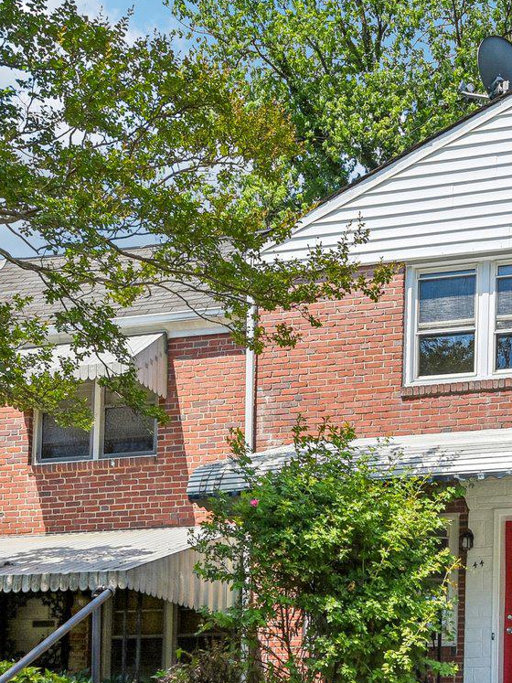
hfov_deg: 24.5
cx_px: 454
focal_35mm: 58
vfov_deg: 32.1
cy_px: 572
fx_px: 1144
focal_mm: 22
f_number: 8
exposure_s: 1/1250
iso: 400
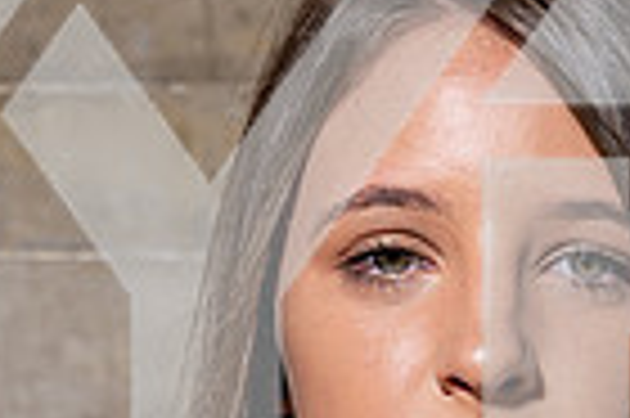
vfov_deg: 6.1
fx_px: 3845
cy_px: 766
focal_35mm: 220
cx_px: 410
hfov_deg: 9.4
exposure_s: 1/125
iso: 100
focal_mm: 53
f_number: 8
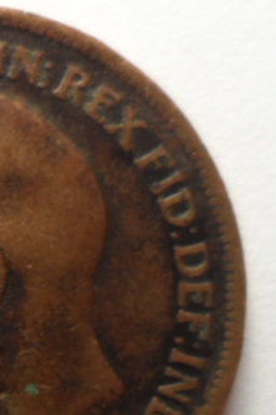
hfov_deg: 13.0
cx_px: -338
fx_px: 978
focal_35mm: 85
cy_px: 257
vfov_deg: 23.9
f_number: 3.3
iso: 80
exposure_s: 1/30
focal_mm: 4.9
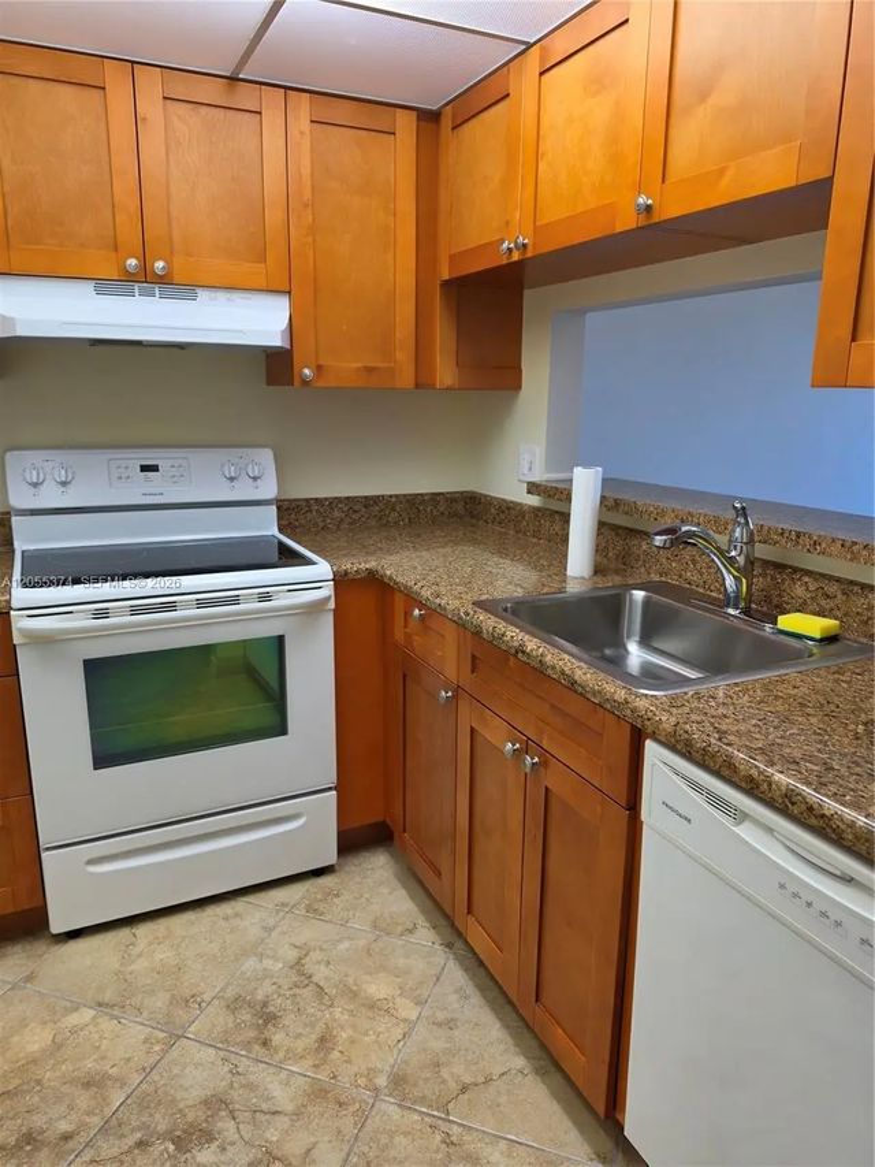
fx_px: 775
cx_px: 438
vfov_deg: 73.9
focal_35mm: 23
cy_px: 584
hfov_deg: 58.9
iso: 40
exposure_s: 1/120
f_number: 1.4
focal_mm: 6.5
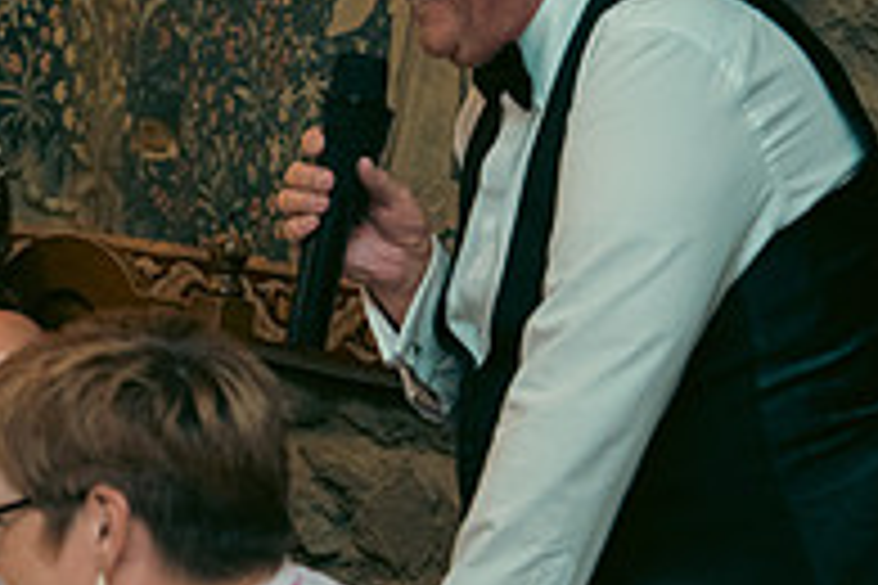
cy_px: 358
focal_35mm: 208
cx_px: -185
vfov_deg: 6.6
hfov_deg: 9.7
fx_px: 5072
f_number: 3.5
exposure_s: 1/160
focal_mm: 70
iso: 2500
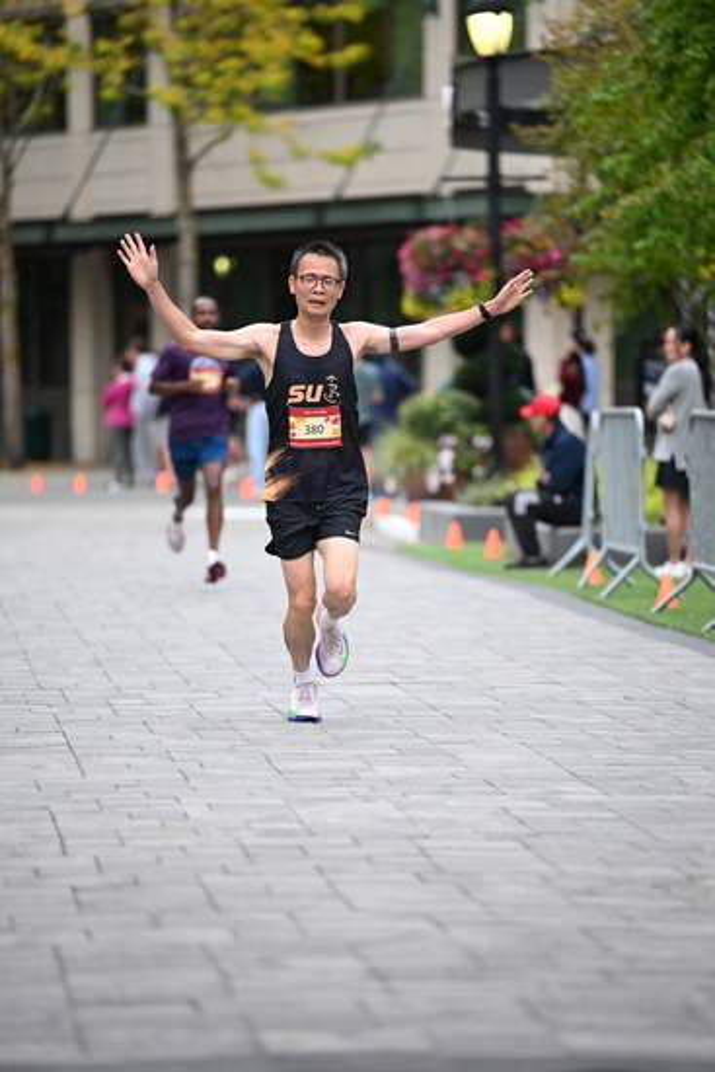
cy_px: 536
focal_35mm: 200
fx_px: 5954
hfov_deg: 6.9
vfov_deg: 10.3
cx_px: 358
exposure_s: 1/1600
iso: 1250
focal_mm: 200
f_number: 2.8
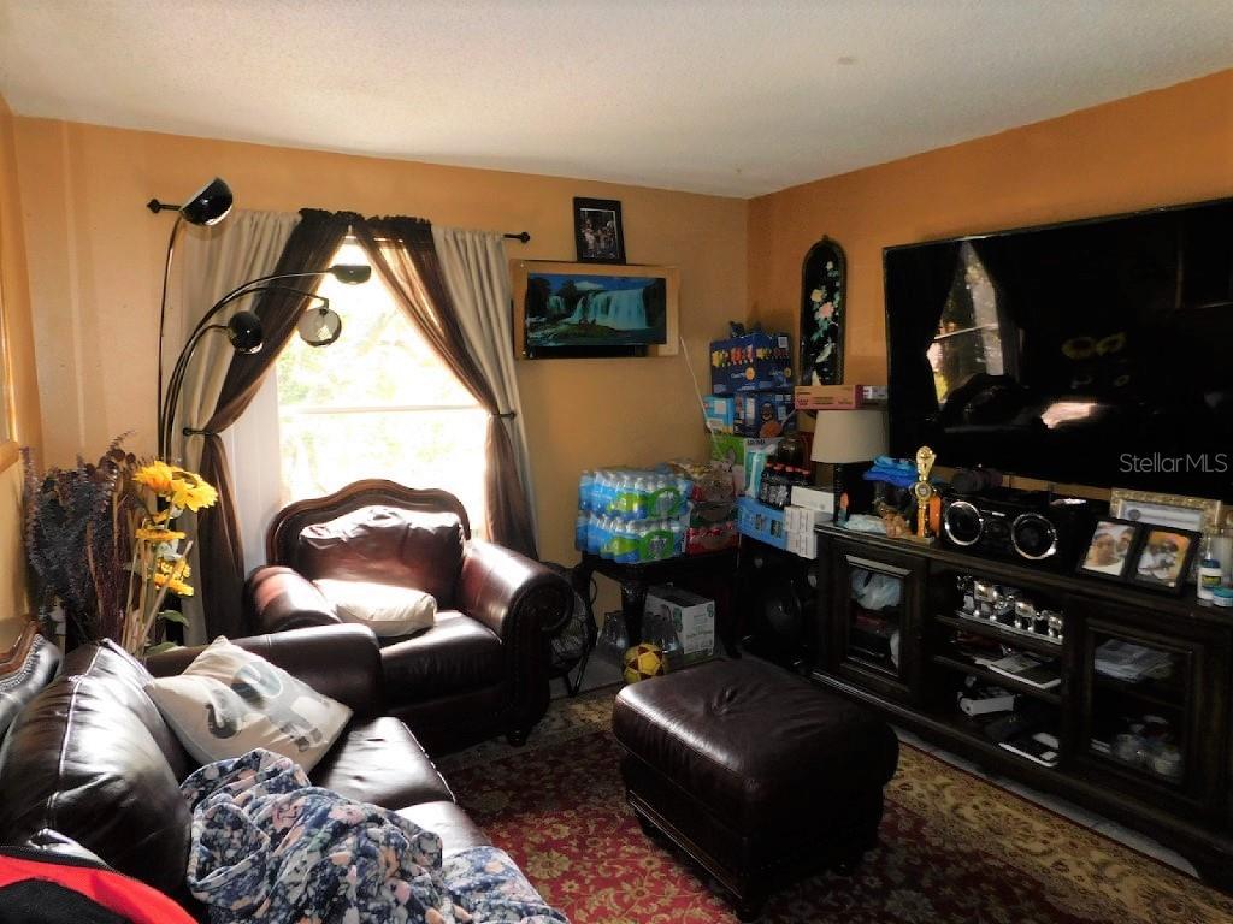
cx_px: 616
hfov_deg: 73.9
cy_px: 462
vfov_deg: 58.9
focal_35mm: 23
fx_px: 819
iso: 200
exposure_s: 1/30
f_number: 3
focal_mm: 4
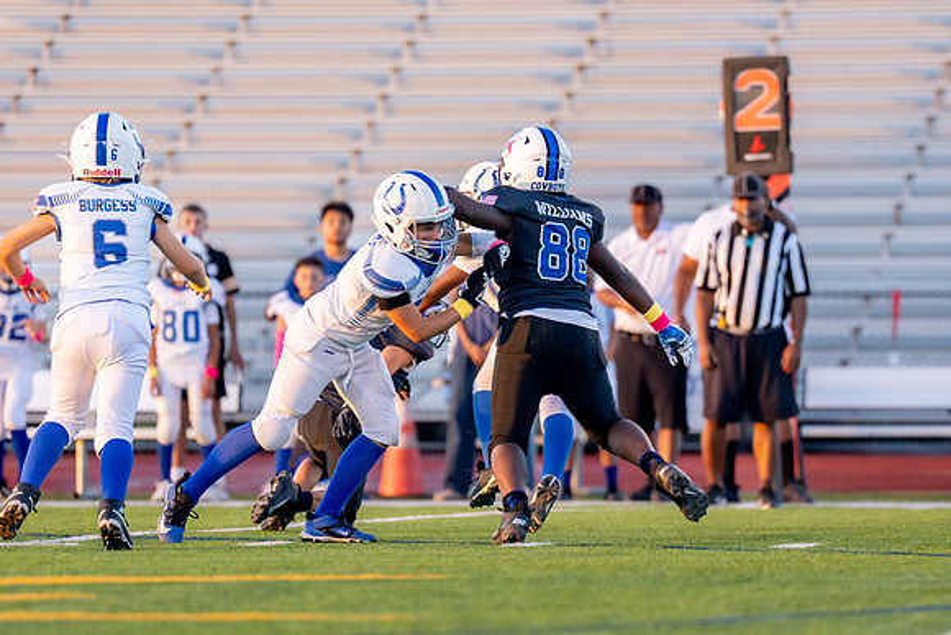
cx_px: 530
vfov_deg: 3.8
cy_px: 361
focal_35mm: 359
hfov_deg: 5.7
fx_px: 9495
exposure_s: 1/1250
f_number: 2.8
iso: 640
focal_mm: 200
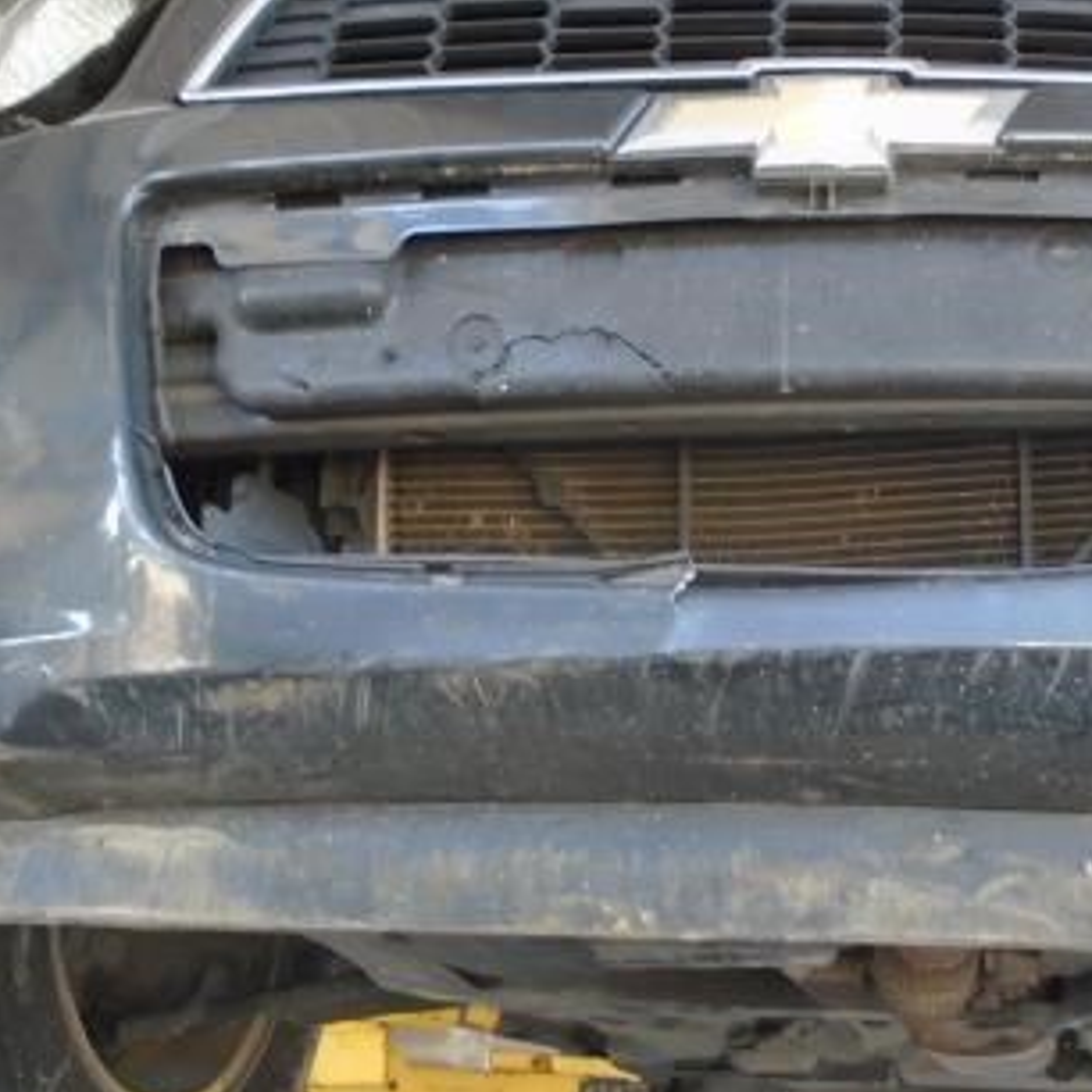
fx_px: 2141
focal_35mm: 60
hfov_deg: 28.3
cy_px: 492
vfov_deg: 28.6
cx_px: 789
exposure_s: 1/40
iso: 200
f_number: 3.2
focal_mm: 4.6
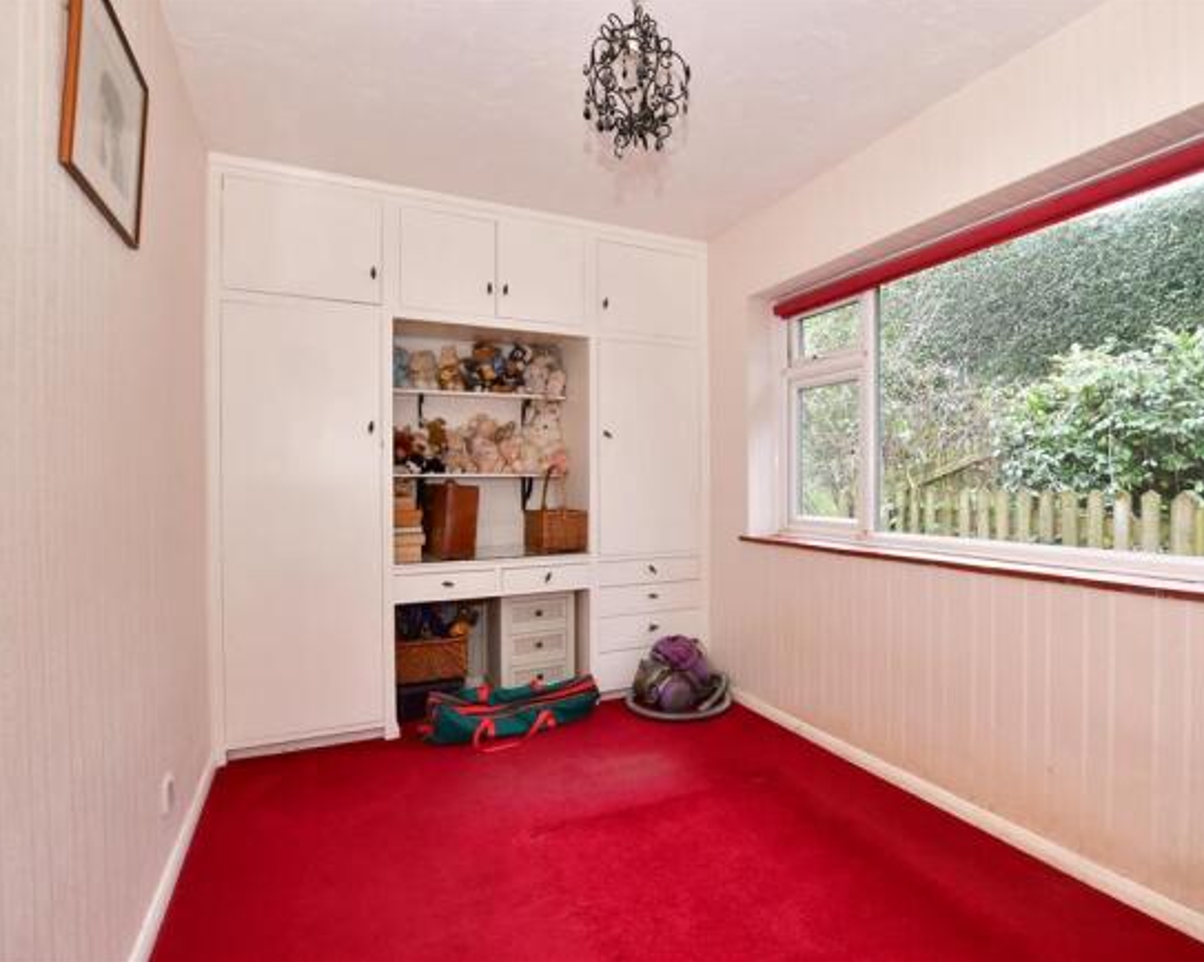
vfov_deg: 76.9
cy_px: 480
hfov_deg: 89.4
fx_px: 606
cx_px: 654
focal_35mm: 17
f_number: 8
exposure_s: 1/2.5
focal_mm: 10
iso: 200
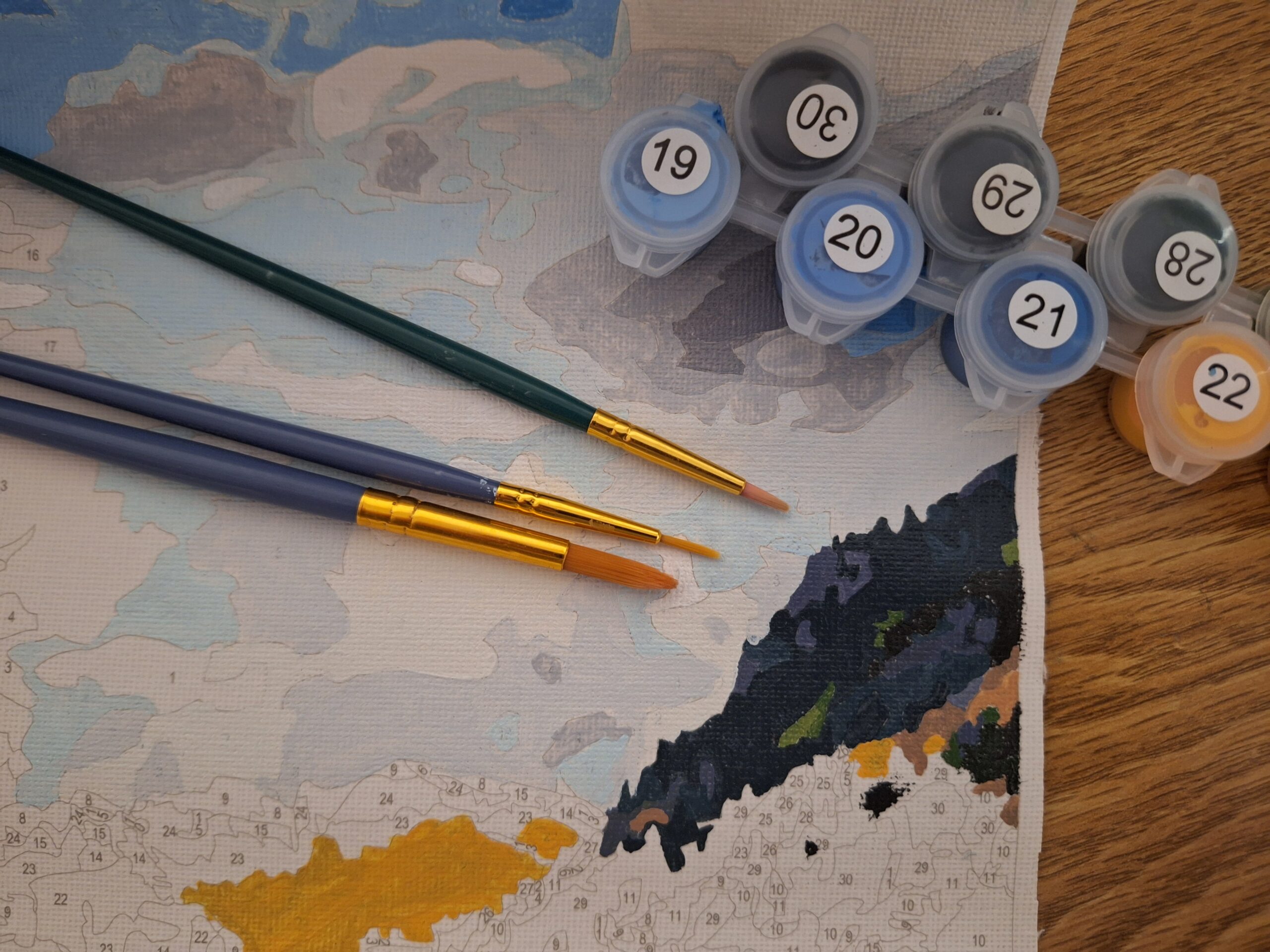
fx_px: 844
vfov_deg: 58.9
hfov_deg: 73.9
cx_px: 635
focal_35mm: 23
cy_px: 476
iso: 400
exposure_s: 1/20
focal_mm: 5.54
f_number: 1.8
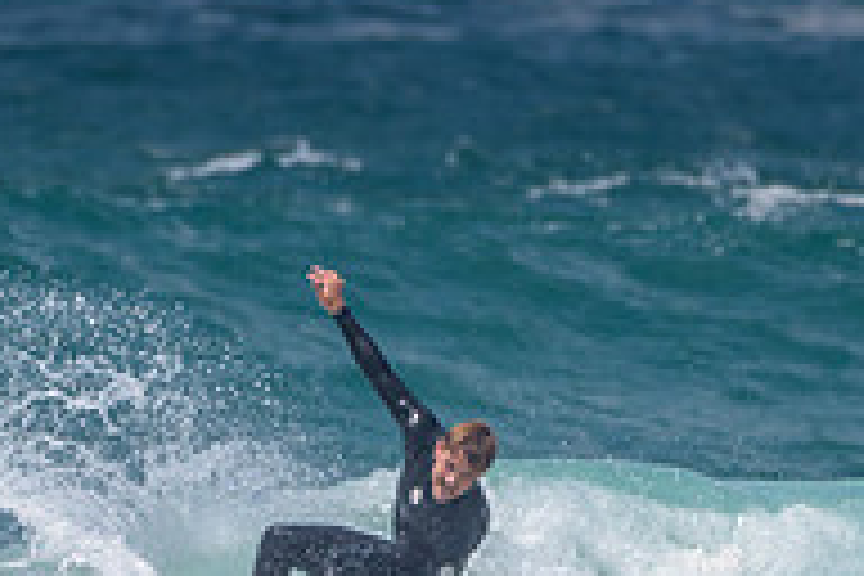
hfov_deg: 1.1
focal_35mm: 1852
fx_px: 44445
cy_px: 617
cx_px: 311
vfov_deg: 0.7
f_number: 5.6
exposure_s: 1/2000
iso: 90
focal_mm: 500
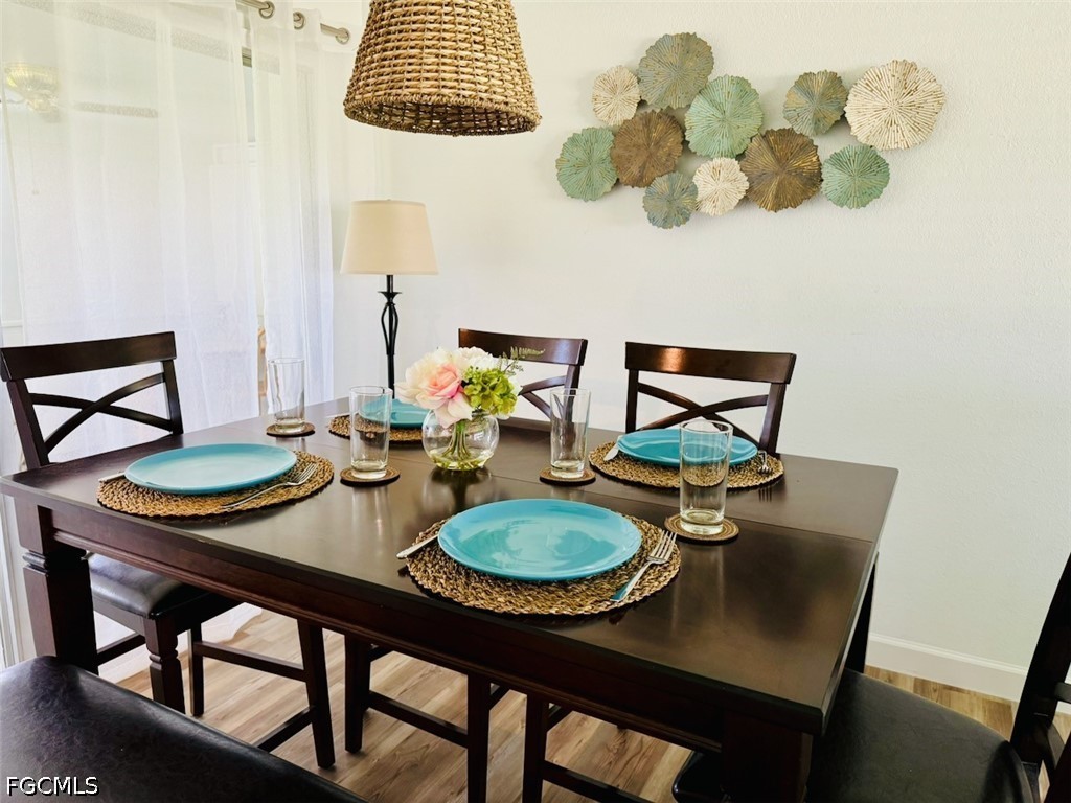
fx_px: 743
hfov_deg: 71.6
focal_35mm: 24
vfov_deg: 56.8
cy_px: 402
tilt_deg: -10.9
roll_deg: -0.7
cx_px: 536
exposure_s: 1/60
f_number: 1.78
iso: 250
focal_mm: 6.76
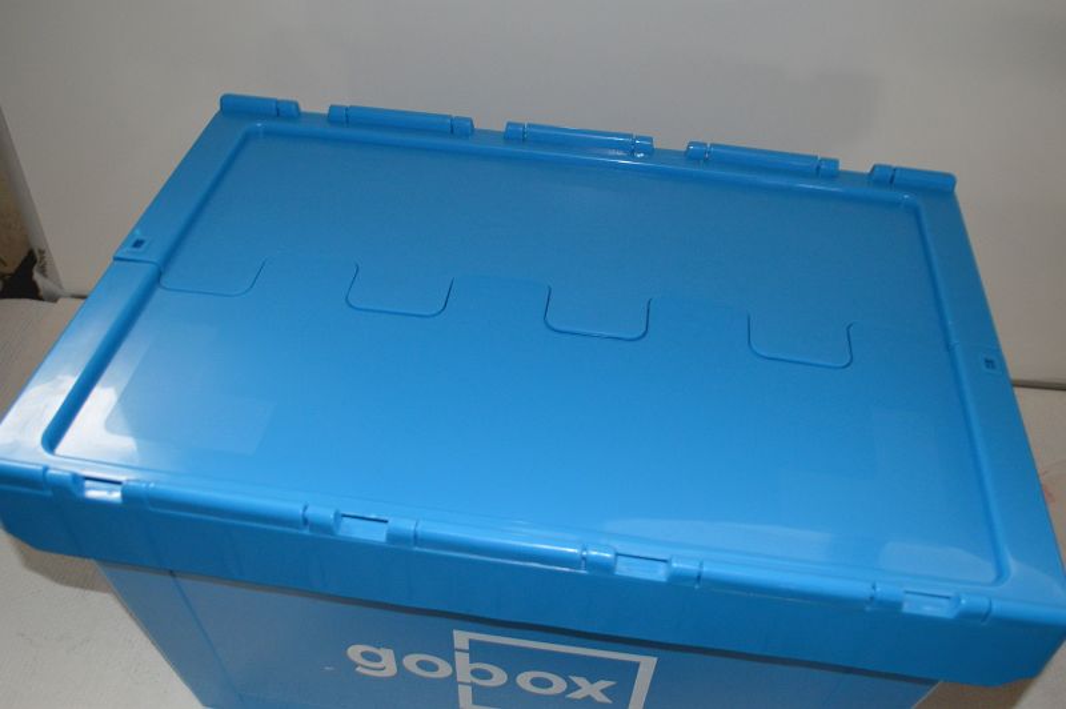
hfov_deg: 57.3
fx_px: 976
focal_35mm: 33
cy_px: 354
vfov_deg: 39.9
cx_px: 533
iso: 1600
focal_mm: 22
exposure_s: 1/60
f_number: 3.8
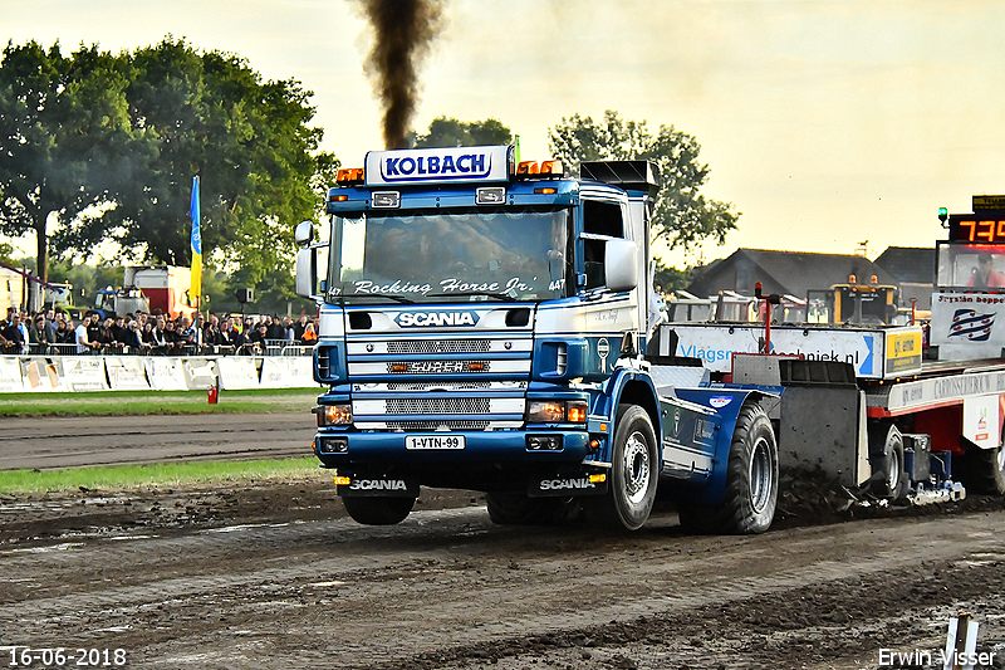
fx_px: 3600
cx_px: 502
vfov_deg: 10.6
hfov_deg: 15.9
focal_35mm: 129
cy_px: 335
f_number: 5.6
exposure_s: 1/2500
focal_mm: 86
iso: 2500
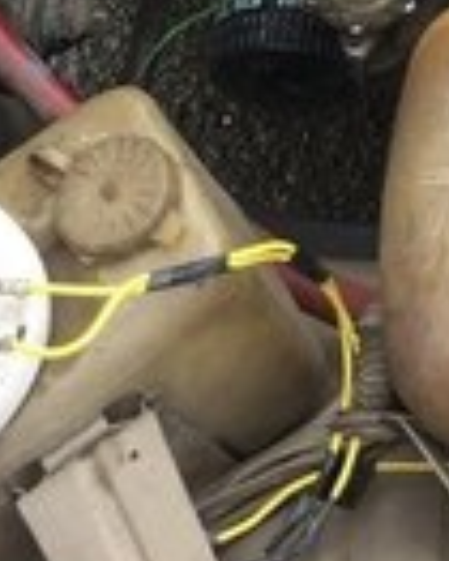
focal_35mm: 107
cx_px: 547
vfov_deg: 15.8
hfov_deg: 14.0
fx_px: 1775
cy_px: -381
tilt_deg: -50.5
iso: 32
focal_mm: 4.15
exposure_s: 1/210
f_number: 2.2
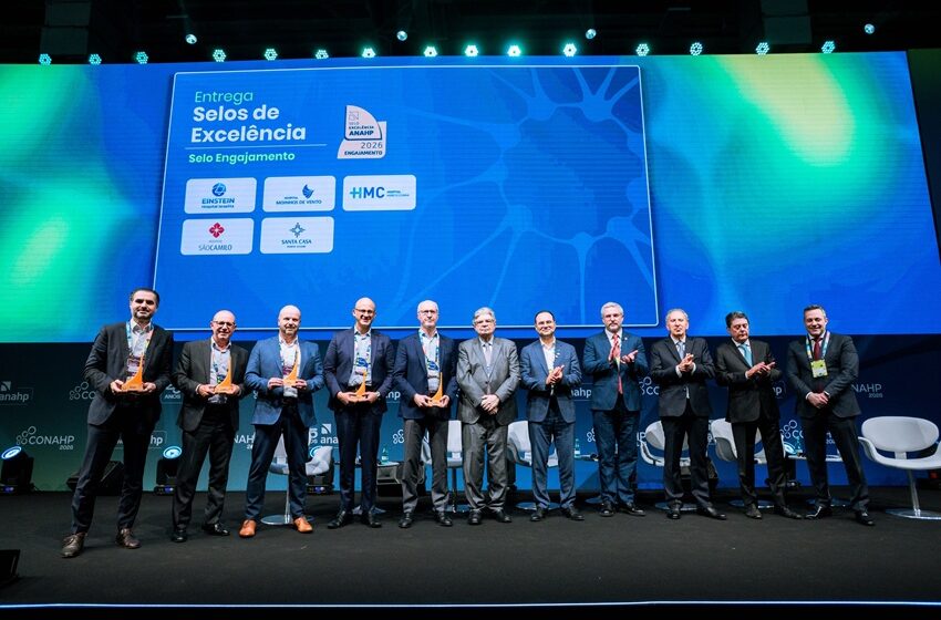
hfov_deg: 78.8
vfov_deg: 56.8
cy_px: 310
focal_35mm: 22
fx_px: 573
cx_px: 470
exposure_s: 1/200
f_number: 5
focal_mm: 22
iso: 800
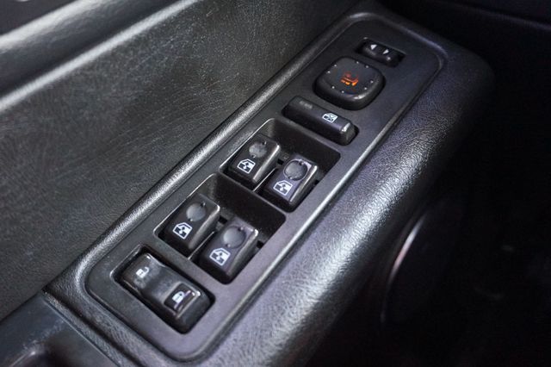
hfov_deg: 55.1
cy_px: 184
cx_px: 276
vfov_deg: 38.3
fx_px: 528
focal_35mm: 34
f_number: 4
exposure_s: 1/50
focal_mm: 23
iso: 3200
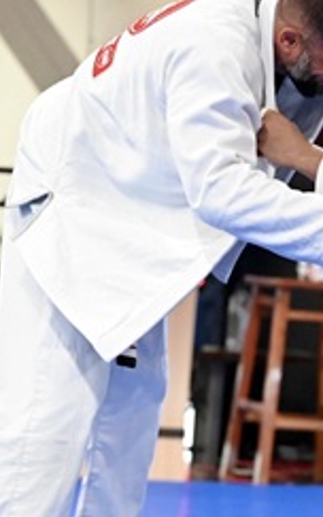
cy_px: 321
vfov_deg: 8.8
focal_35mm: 237
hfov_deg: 5.5
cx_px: 329
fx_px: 3336
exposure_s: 1/640
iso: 16000
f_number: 2.8
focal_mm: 94
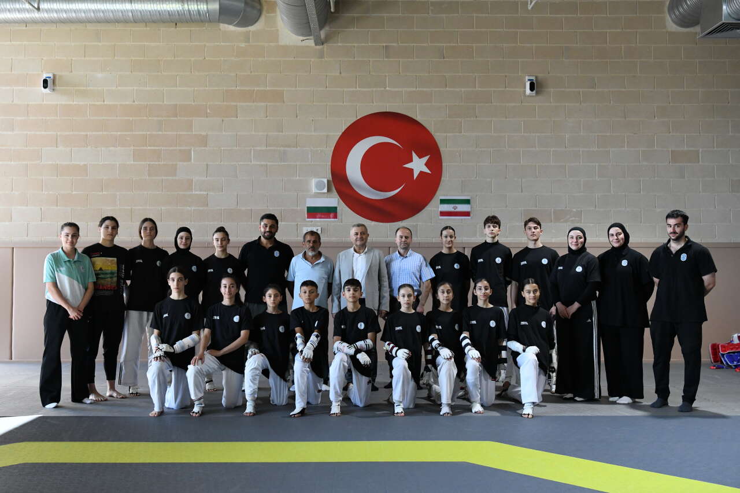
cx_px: 370
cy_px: 246
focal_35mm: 40
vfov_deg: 33.4
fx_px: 822
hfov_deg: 48.5
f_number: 4
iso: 3200
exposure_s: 1/350
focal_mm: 34
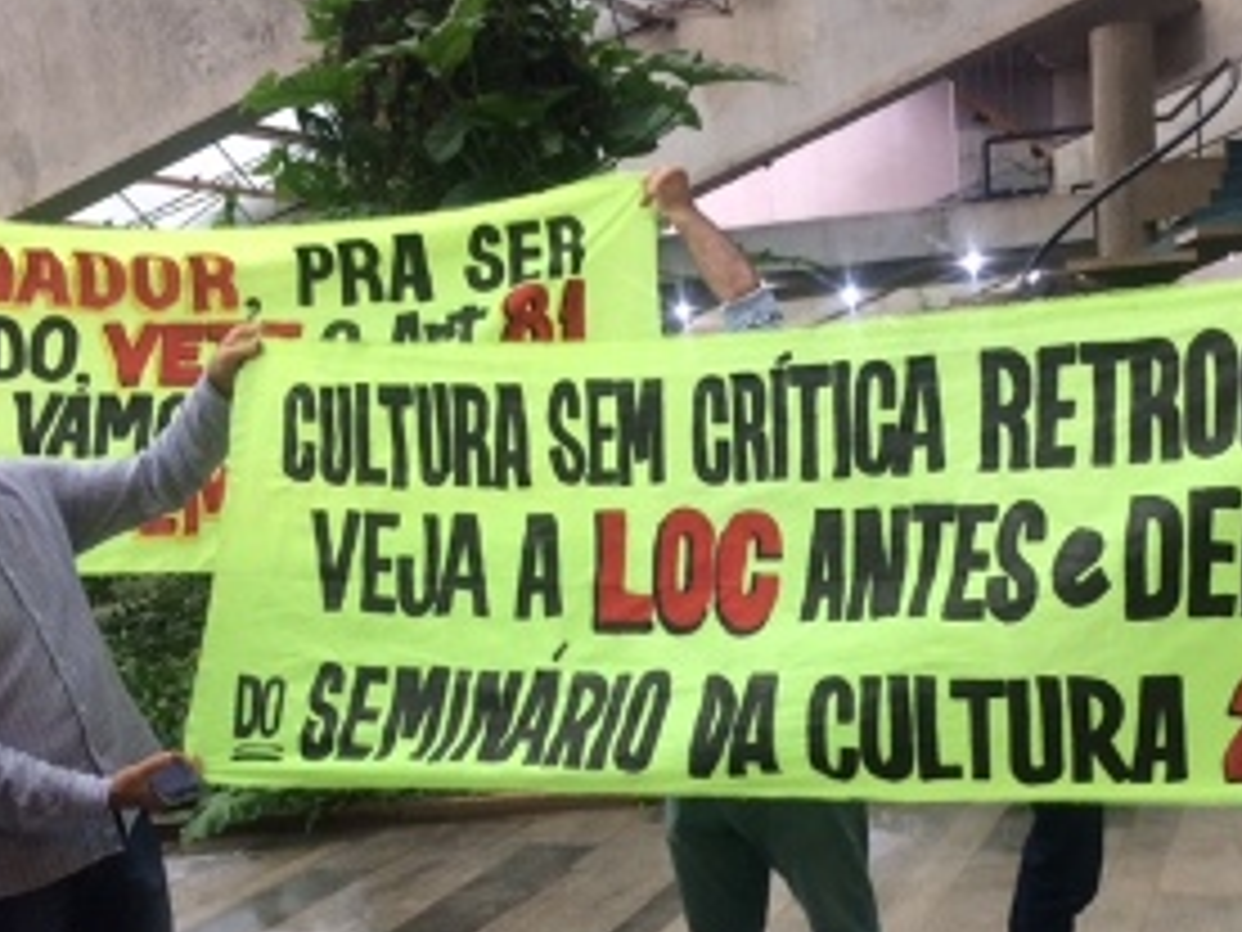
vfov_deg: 33.9
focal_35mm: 42
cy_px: 657
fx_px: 1507
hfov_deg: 44.3
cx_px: 801
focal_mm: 4.15
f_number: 2.2
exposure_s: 1/30
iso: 80
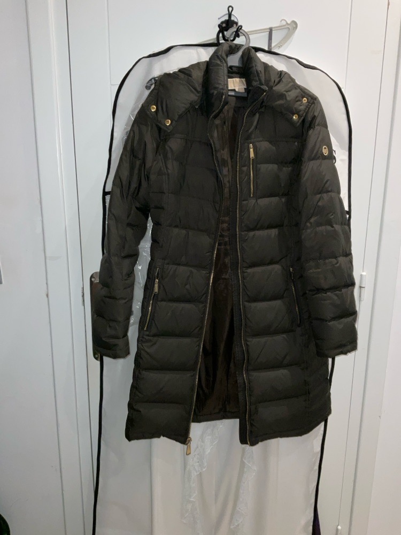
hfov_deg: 48.2
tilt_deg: -14.8
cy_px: 268
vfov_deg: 61.7
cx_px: 200
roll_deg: -1.1
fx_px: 448
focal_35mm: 29
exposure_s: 1/51
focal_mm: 3
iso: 50
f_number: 1.8
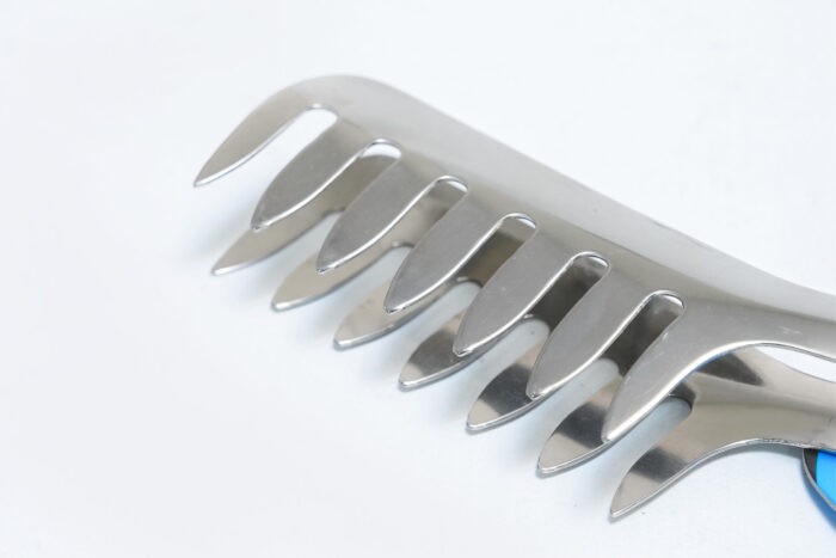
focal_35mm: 105
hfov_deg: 19.5
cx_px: 418
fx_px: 2439
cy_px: 279
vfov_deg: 13.0
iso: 3200
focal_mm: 70
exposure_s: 1/125
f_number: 10
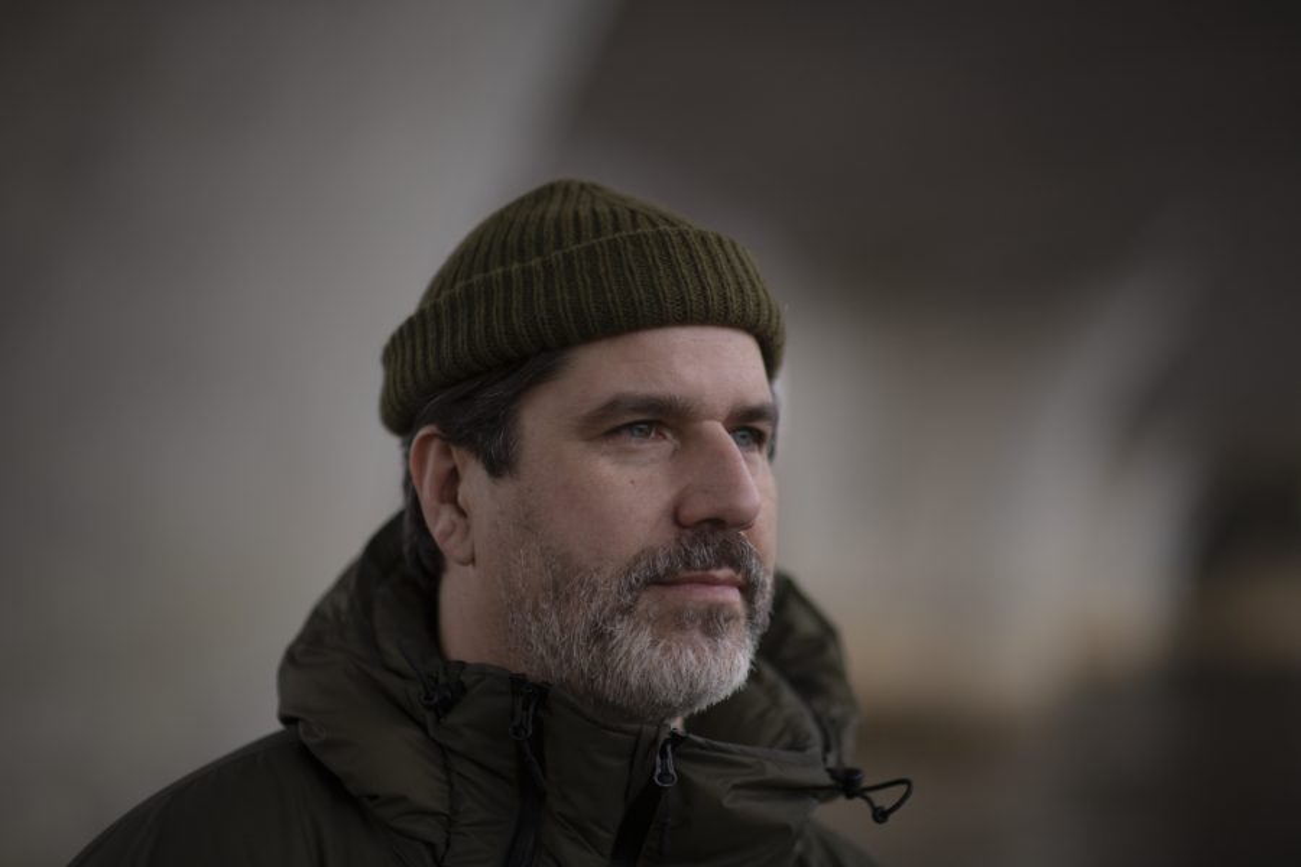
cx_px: 650
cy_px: 434
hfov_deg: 23.9
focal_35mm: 85
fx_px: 3072
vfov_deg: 16.1
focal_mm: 85
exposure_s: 1/250
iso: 320
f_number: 1.4
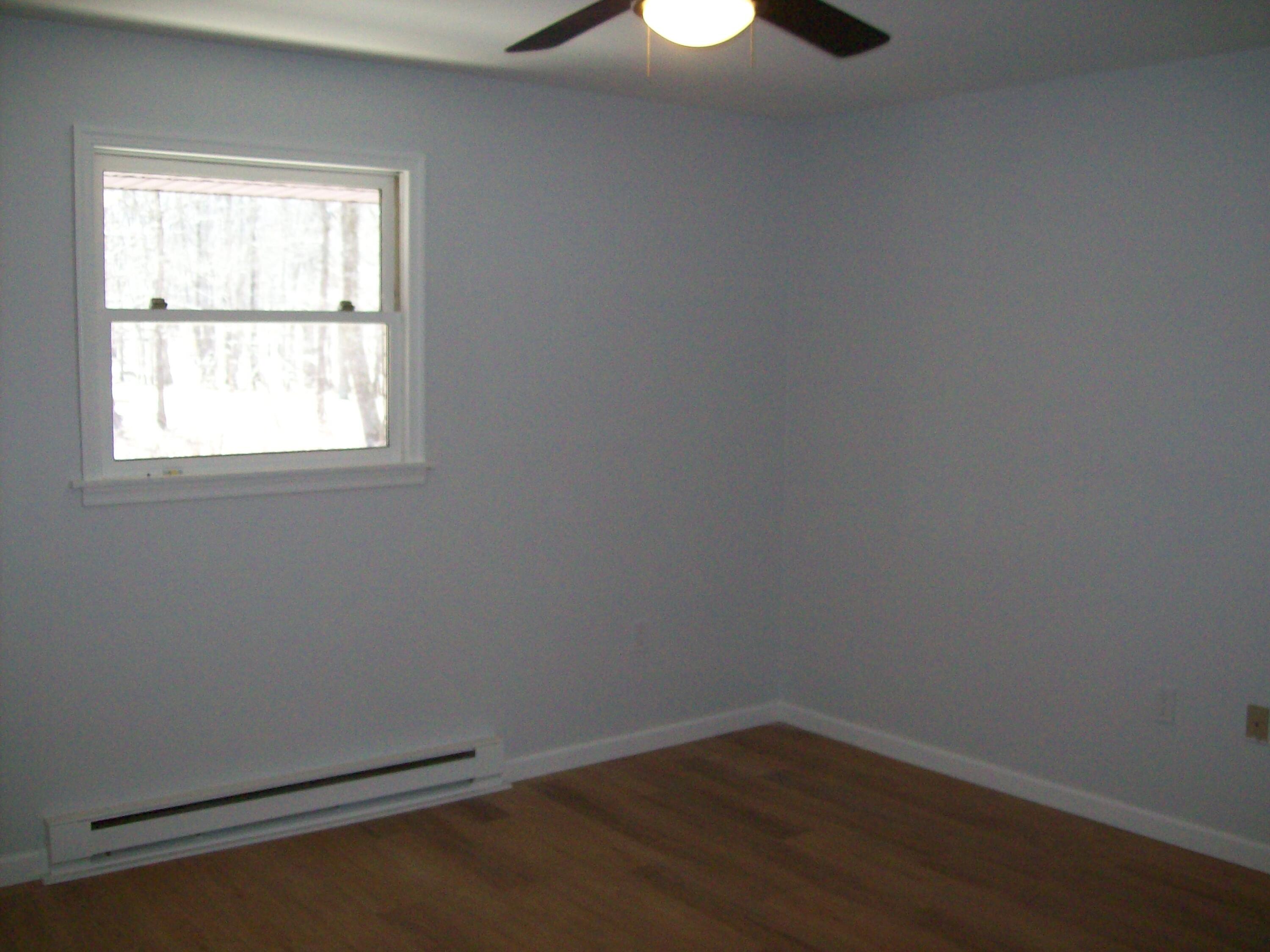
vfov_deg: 39.7
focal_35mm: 36
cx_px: 635
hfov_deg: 51.4
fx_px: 1321
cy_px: 476
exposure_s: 1/64
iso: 200
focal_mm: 6
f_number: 2.7
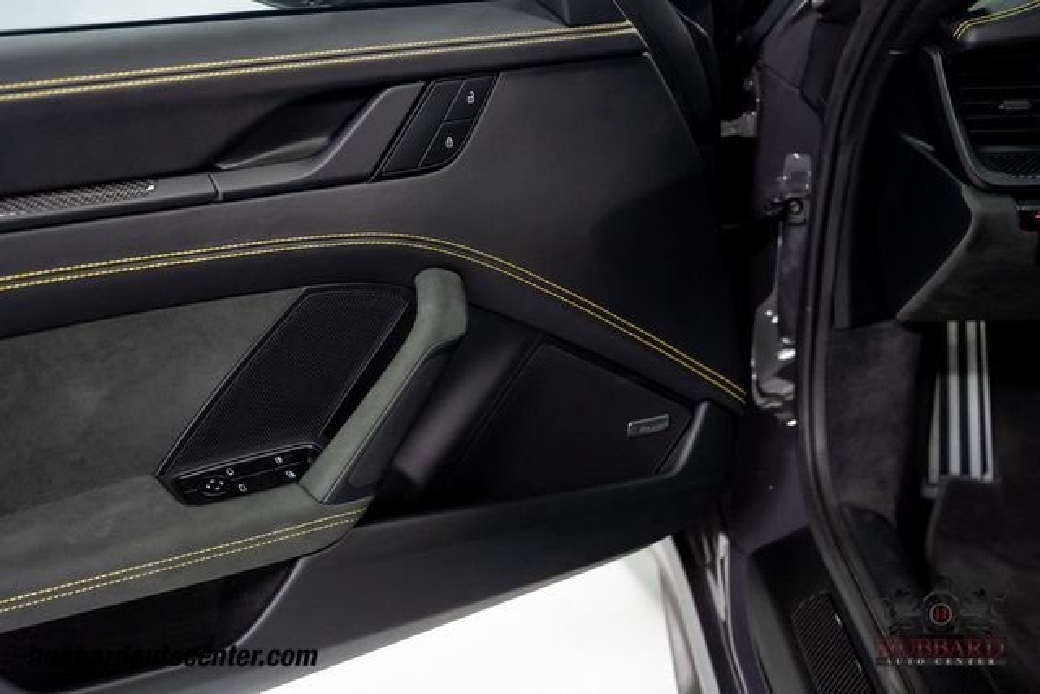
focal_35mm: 43
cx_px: 520
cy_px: 347
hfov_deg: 45.4
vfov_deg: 31.2
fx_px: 1242
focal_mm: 43
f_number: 4
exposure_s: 1/60
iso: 1250
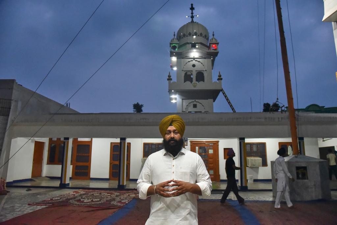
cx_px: 168
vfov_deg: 53.1
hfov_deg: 73.7
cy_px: 112
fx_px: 225
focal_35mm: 24
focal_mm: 24
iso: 6400
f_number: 4
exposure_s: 1/100
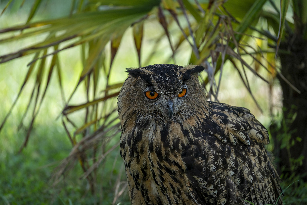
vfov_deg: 2.3
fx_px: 5116
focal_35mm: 600
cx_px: 154
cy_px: 102
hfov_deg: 3.4
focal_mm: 600
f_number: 6.3
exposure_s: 1/250
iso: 500
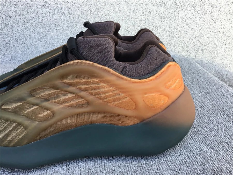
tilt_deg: -24.6
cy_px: 88
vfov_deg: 45.4
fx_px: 209
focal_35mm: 31
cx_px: 116
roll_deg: +1.7
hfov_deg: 58.4
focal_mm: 3.3
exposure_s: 1/106
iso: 25
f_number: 2.4
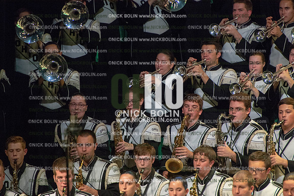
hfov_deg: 5.2
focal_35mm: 400
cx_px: 147
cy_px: 98
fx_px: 3265
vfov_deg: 3.4
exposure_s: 1/320
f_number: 5.6
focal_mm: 400
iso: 8000
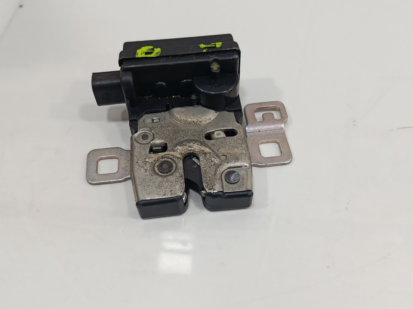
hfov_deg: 52.6
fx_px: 418
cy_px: 154
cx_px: 206
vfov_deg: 40.7
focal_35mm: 35
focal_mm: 5.24
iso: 947
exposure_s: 1/100
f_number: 1.7
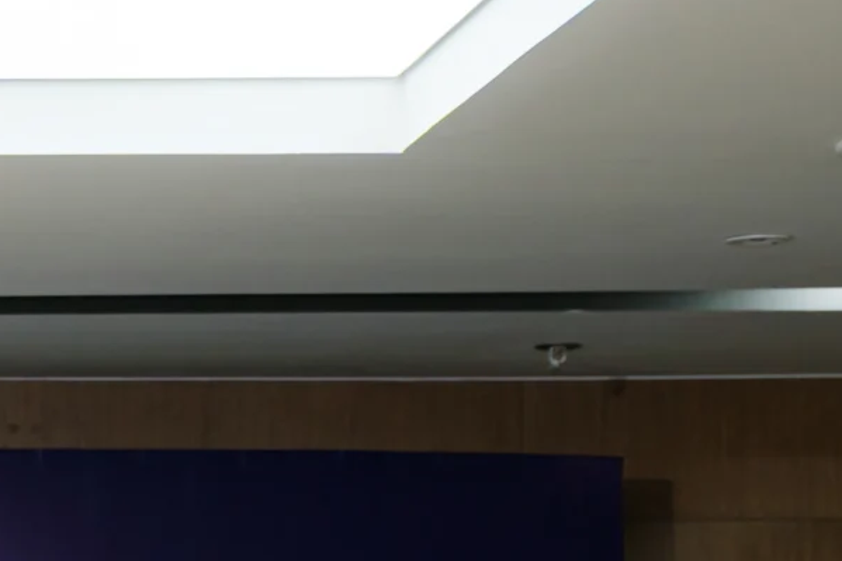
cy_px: 1041
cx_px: -760
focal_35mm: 204
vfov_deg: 6.6
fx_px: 4760
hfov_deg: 9.5
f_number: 3.5
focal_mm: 47.6
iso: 640
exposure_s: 1/200
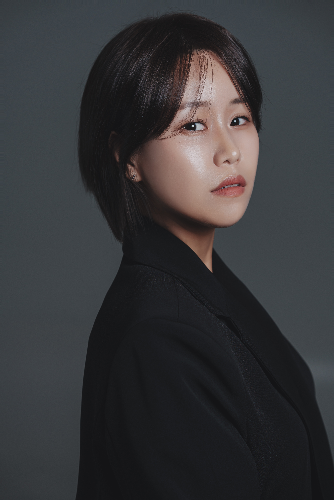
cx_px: 167
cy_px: 250
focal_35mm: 85
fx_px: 1183
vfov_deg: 23.9
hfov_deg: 16.1
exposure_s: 1/125
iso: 200
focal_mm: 85
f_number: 4.5
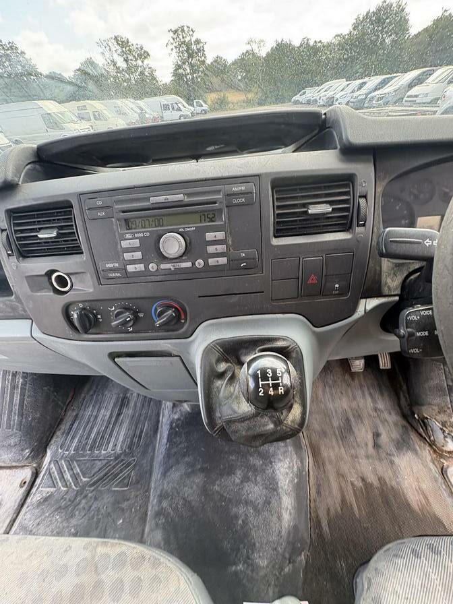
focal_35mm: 14
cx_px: 226
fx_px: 244
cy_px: 302
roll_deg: +3.1
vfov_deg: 102.1
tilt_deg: -36.6
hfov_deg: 85.7
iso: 125
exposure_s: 1/99
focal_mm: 2.22
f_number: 2.2
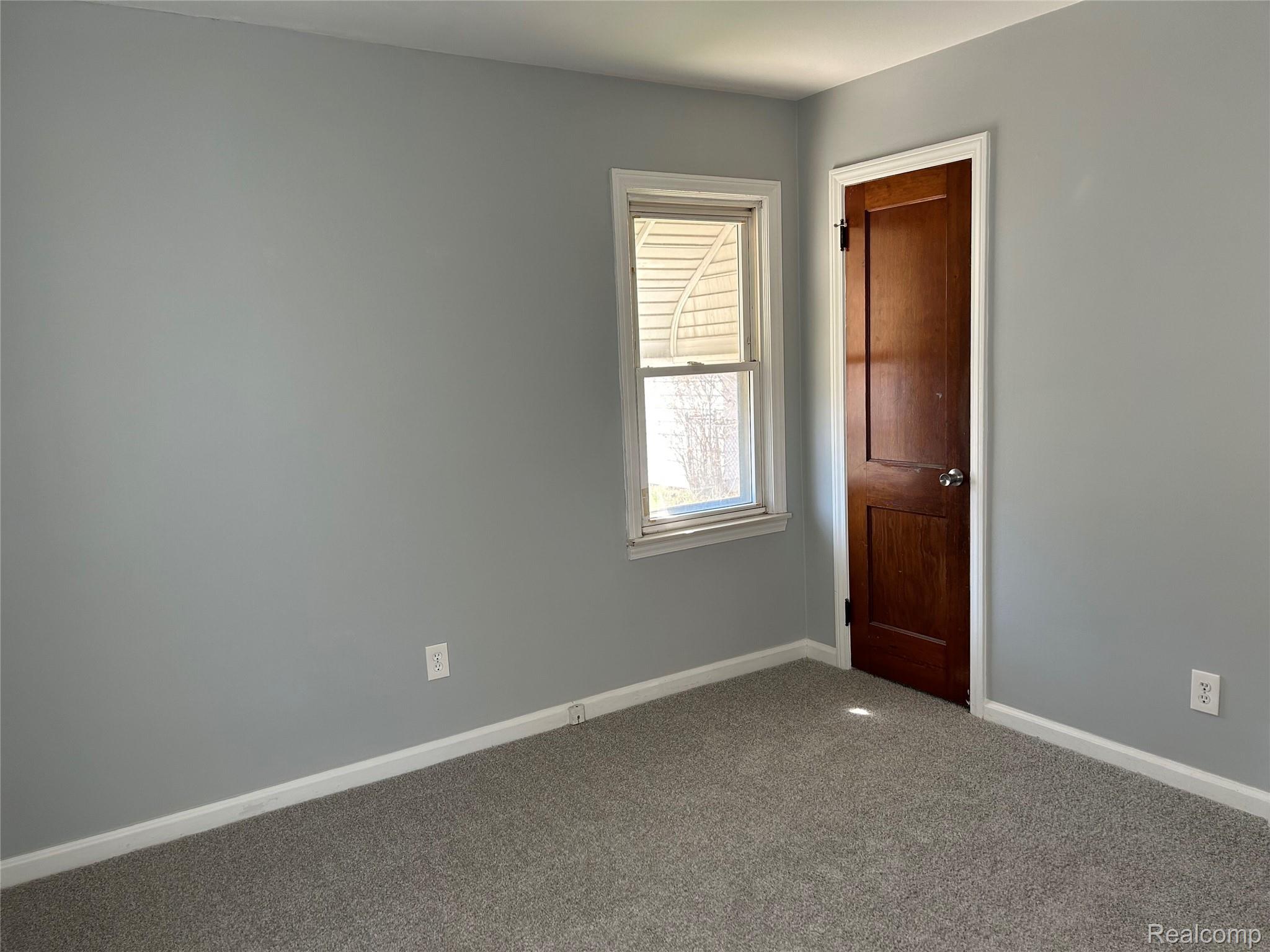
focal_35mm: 26
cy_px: 476
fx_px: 954
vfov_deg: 53.1
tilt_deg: -7.8
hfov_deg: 67.3
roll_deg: +2.7
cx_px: 635
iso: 80
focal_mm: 5.7
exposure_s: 1/121
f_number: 1.5
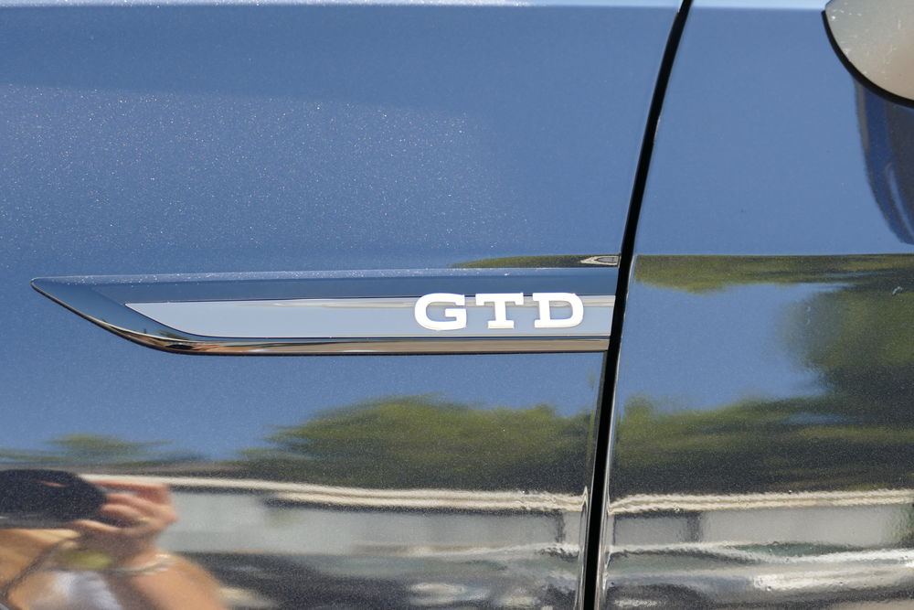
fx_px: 1930
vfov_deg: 18.0
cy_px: 305
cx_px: 457
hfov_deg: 26.6
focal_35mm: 76
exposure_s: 1/100
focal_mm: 27.56
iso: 125
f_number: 3.7
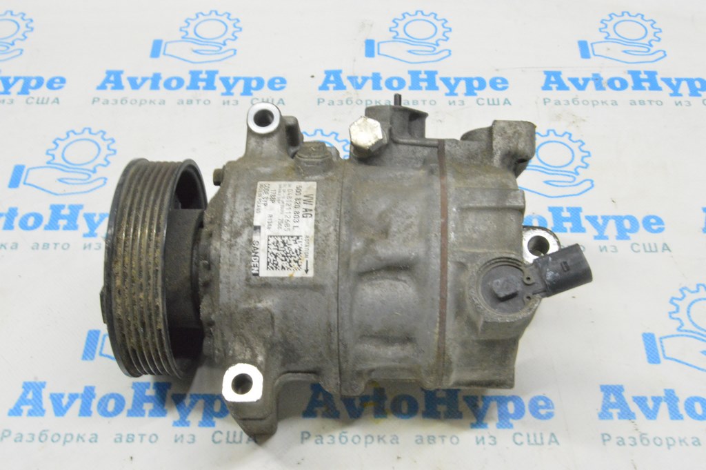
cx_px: 353
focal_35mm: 48
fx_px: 941
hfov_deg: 41.1
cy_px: 235
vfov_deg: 28.0
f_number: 20
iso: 6400
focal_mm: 32
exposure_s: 1/15
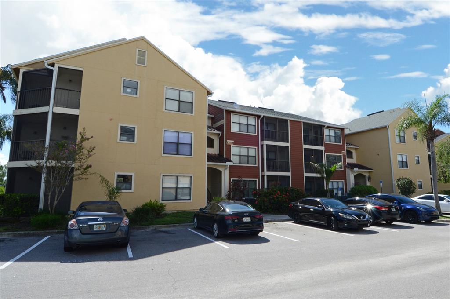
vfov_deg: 67.2
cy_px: 150
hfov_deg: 90.1
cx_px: 225
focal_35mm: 18
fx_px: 225
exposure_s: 1/100
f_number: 14
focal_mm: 12
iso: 200
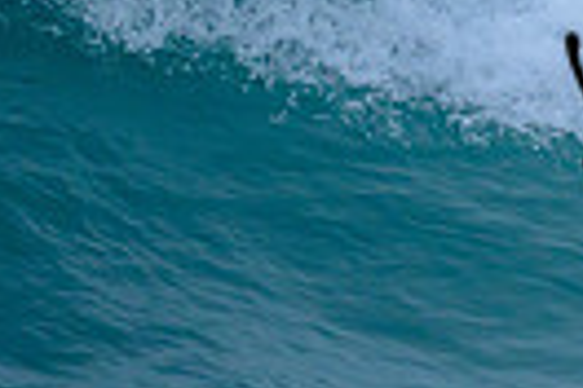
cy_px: 64
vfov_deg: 0.4
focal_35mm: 3607
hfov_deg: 0.6
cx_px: 1020
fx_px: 58409
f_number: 6.3
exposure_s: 1/3200
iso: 1400
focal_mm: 800
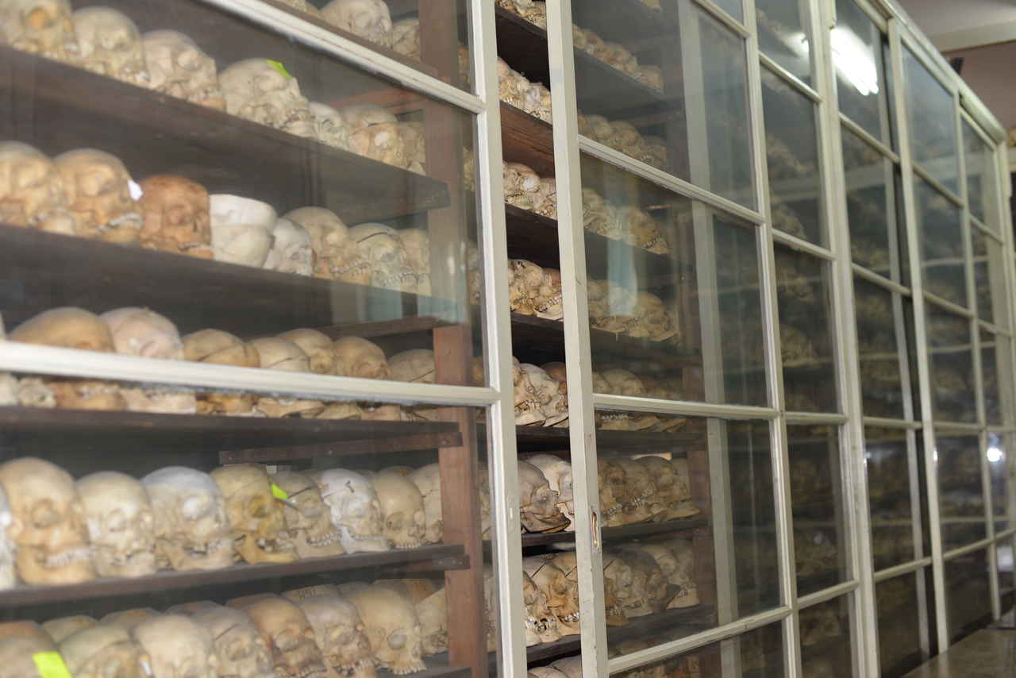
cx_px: 508
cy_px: 339
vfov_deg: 27.0
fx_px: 1411
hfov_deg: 39.6
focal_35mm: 50
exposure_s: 1/80
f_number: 2.8
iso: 400
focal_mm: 50
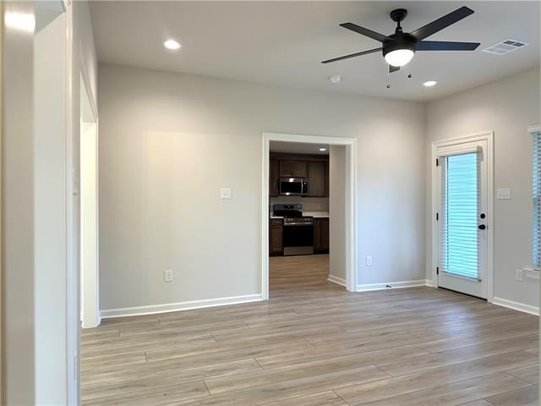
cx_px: 270
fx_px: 375
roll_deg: +0.0
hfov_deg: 71.6
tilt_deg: -0.1
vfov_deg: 56.8
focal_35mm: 24
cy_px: 203
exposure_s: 1/120
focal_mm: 6.86
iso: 125
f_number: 1.78
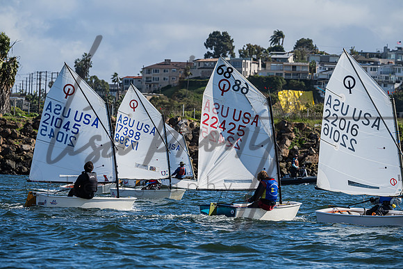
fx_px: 2635
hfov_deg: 8.7
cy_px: 134
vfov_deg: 5.8
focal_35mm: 235
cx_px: 202
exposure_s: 1/1250
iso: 320
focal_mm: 230
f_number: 9
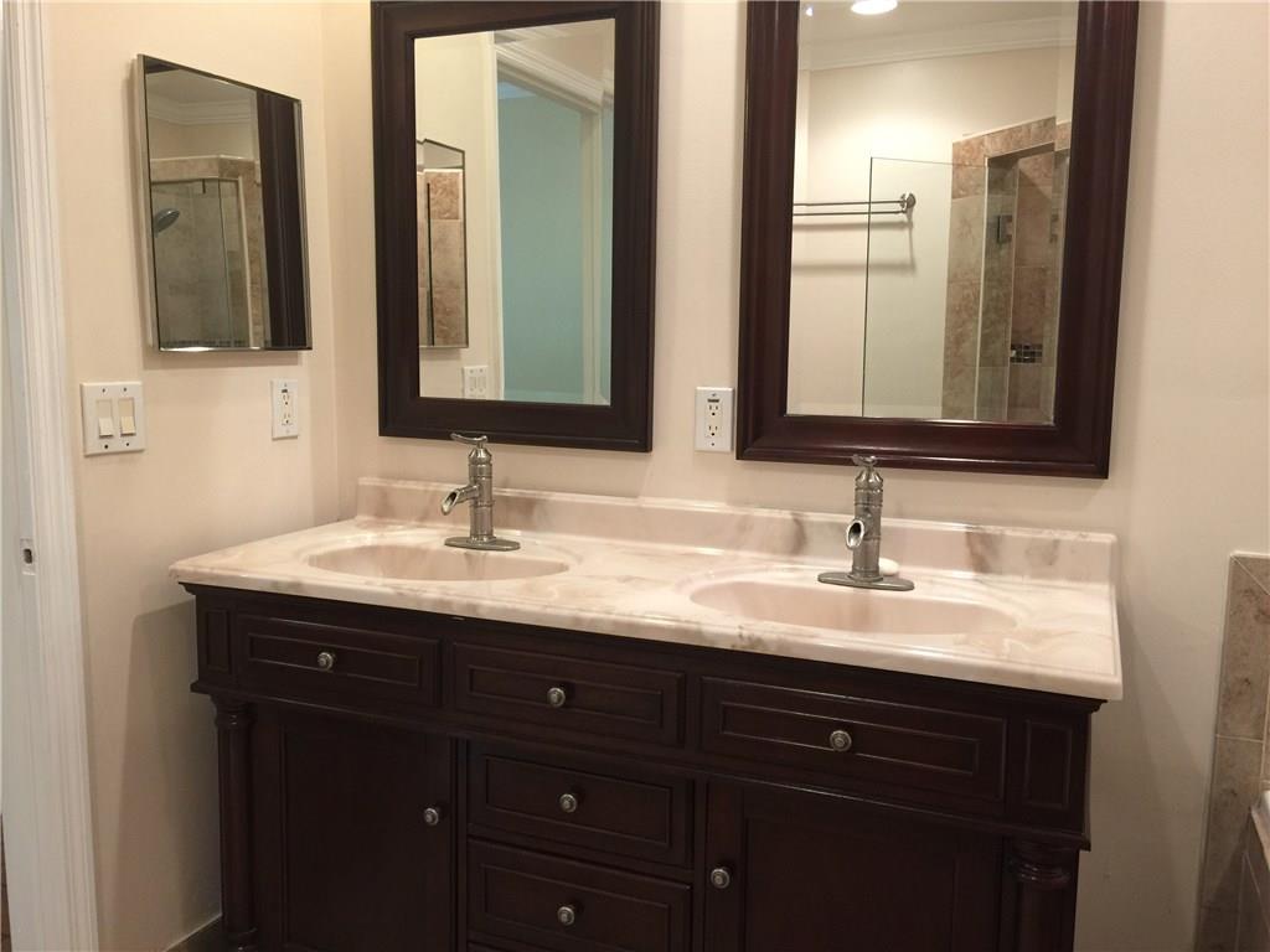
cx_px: 635
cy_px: 476
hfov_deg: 61.7
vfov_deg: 48.2
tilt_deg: -5.0
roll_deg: -0.8
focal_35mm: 29
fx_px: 1064
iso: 64
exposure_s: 1/15
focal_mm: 4.15
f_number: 2.2
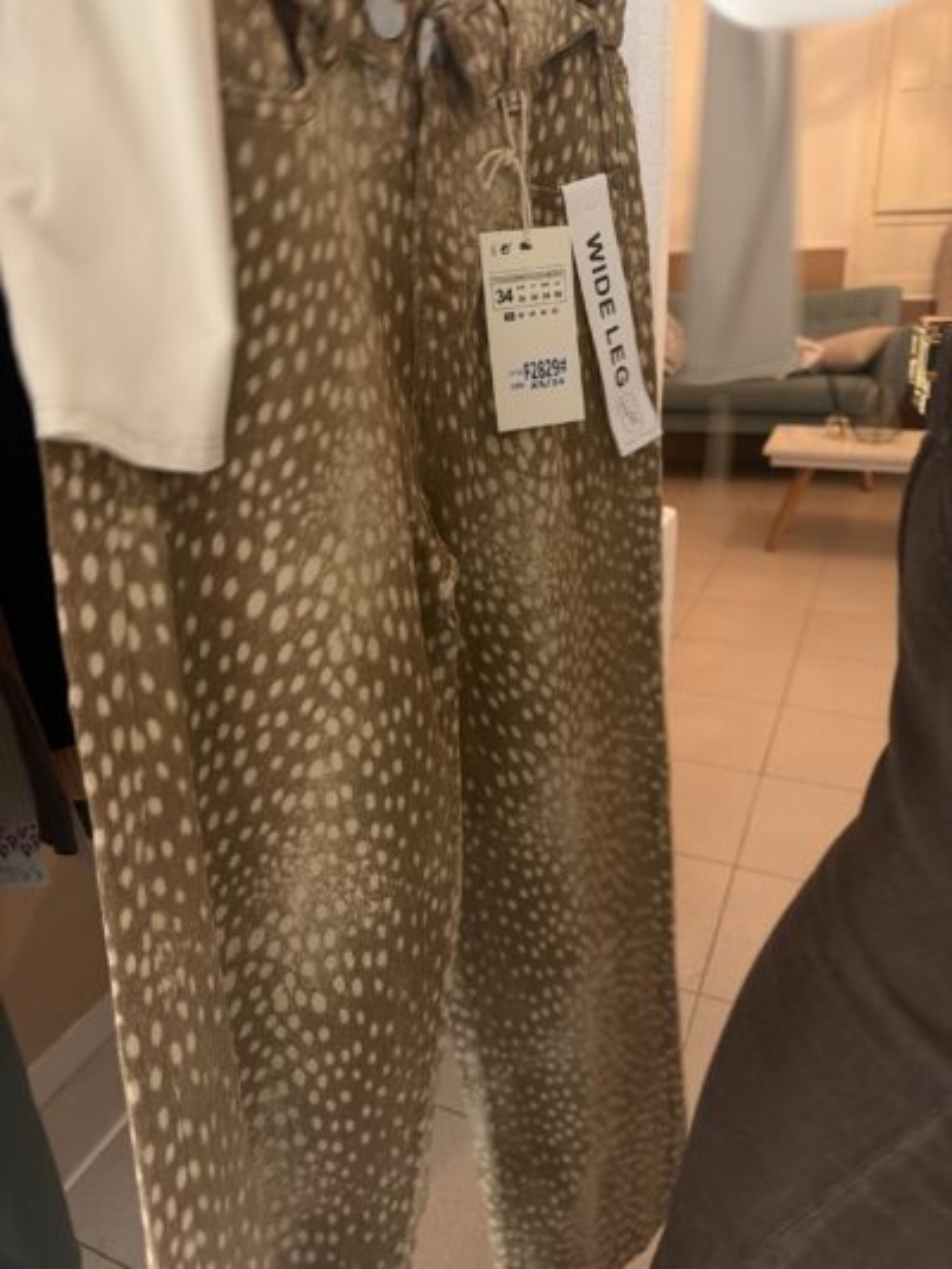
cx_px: 476
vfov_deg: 71.6
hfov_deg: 56.8
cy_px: 634
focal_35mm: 24
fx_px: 880
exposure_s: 1/33
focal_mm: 6.76
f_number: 1.78
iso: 640
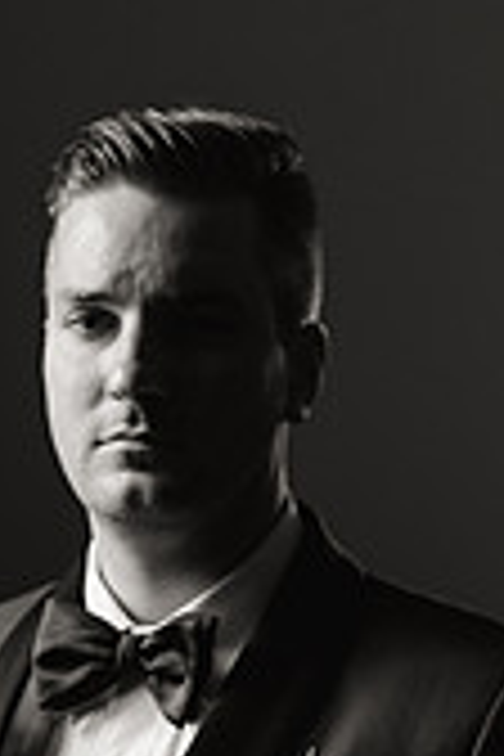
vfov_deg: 8.9
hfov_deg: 6.0
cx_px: 153
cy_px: 972
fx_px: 4788
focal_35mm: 228
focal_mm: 85
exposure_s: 1/125
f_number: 2.2
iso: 400
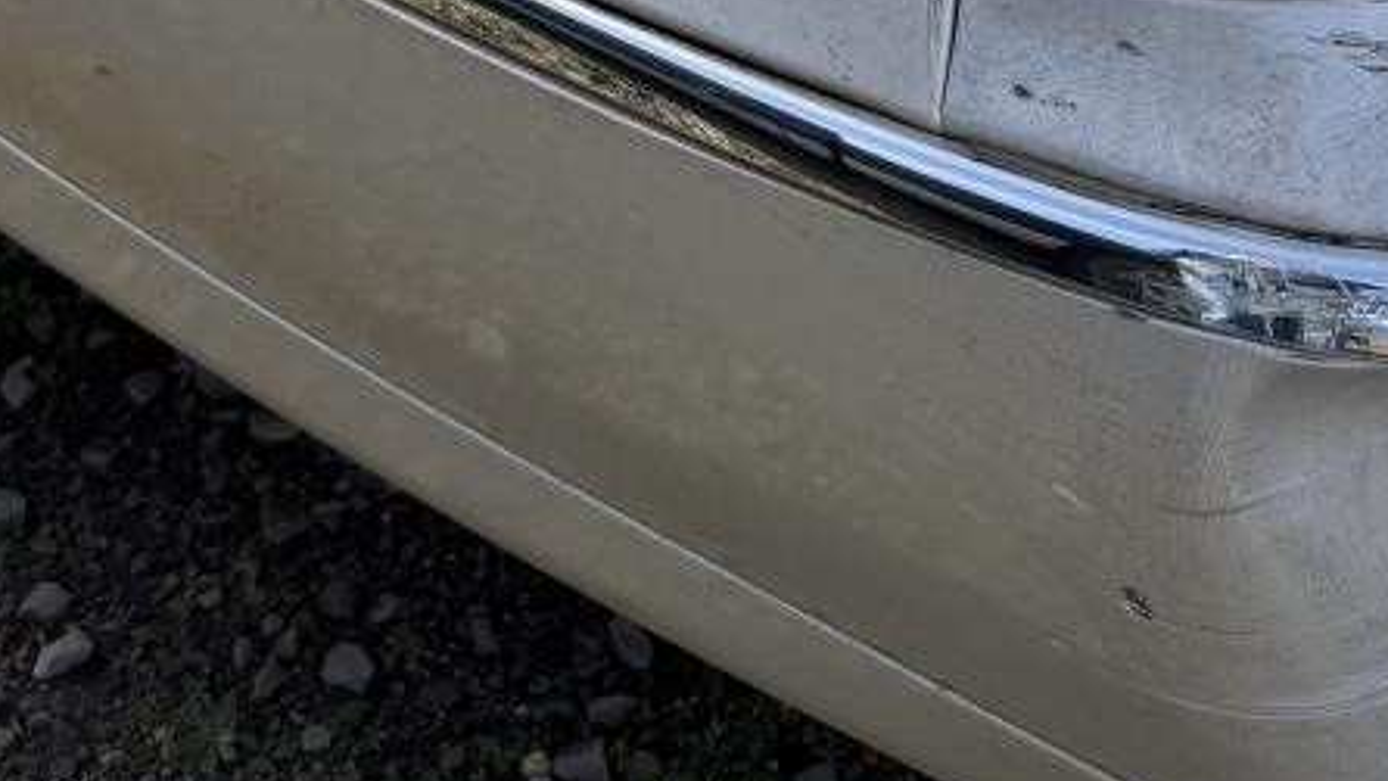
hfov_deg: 28.2
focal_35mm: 75
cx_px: 678
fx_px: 2761
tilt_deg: -25.1
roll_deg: -0.8
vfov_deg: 14.1
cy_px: -672
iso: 80
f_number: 1.78
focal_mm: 6.76
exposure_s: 1/2801
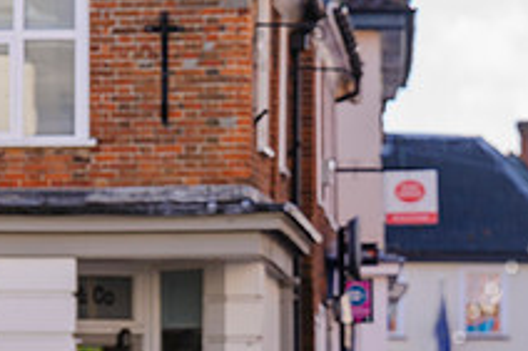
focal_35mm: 413
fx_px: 6052
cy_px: 436
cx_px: 667
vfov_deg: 3.3
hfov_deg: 5.0
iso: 400
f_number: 4.8
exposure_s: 1/750
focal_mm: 150
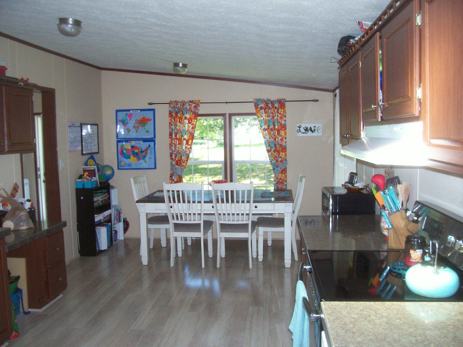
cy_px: 174
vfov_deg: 41.8
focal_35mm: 34
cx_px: 232
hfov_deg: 54.0
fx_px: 455
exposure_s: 1/112
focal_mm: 5.6
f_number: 2.7
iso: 140
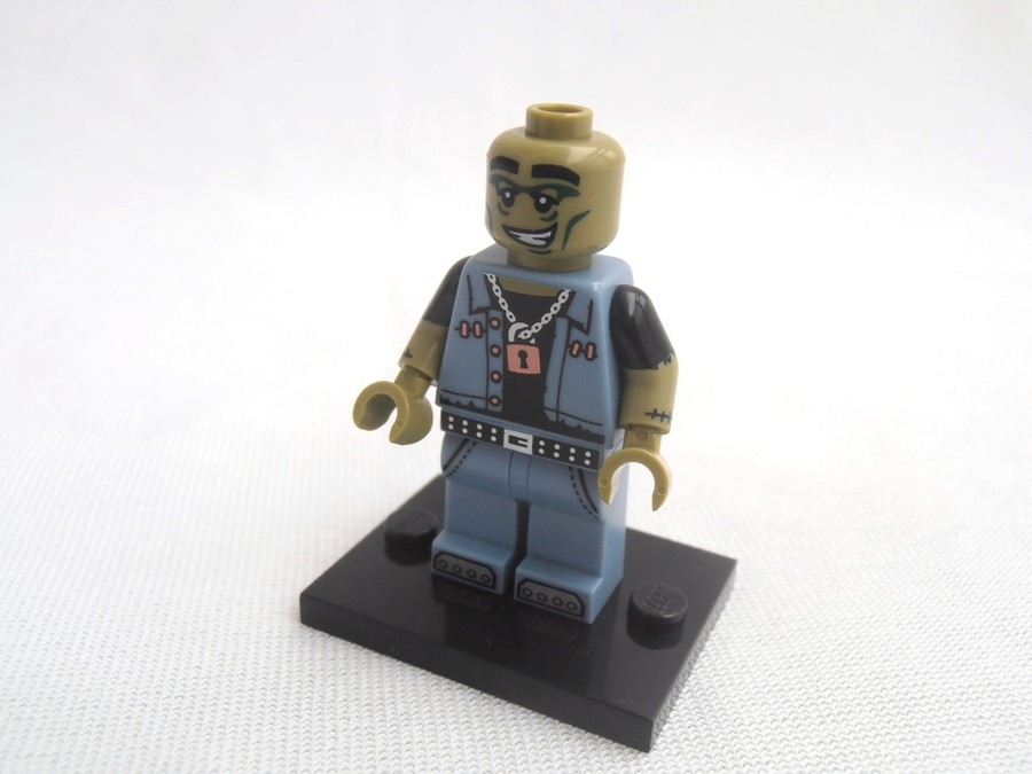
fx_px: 1103
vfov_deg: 38.7
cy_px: 387
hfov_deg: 50.1
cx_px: 516
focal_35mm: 37
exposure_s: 1/100
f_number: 3.9
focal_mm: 6.61
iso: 80
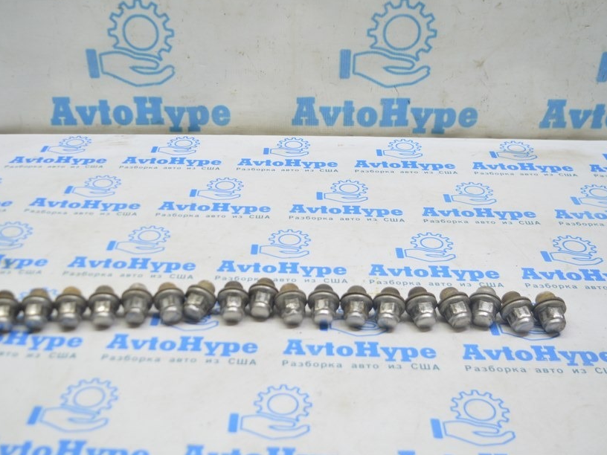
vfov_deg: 34.7
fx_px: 730
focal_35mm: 42
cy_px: 233
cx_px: 255
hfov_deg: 45.0
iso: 400
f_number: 3.8
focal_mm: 23
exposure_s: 1/40
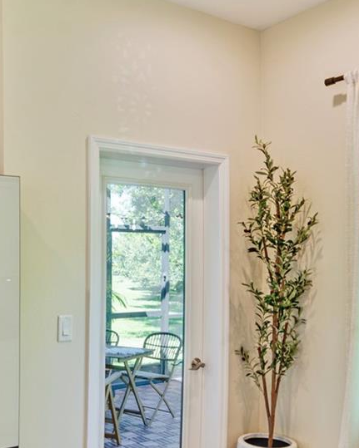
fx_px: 518
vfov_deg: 46.4
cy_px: 281
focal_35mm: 39
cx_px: 72
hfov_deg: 36.9
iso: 100
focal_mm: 14
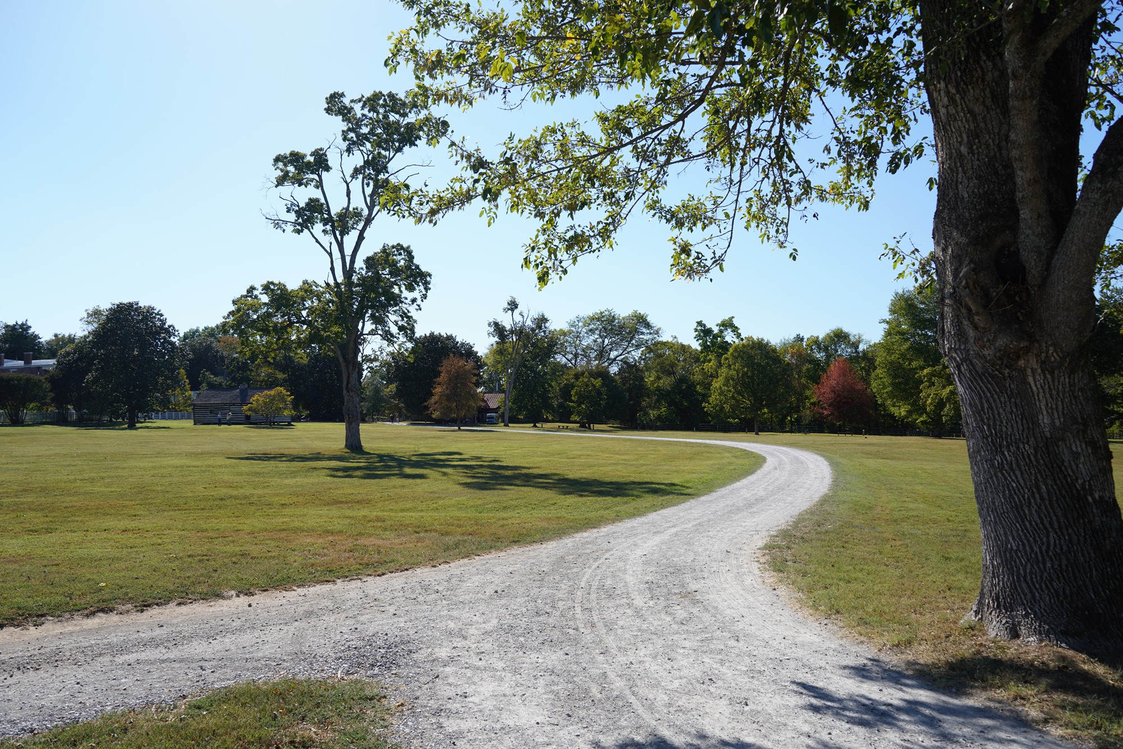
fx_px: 874
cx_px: 562
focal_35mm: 28
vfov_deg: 46.4
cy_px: 374
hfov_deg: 65.5
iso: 100
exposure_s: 1/100
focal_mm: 28
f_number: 6.3
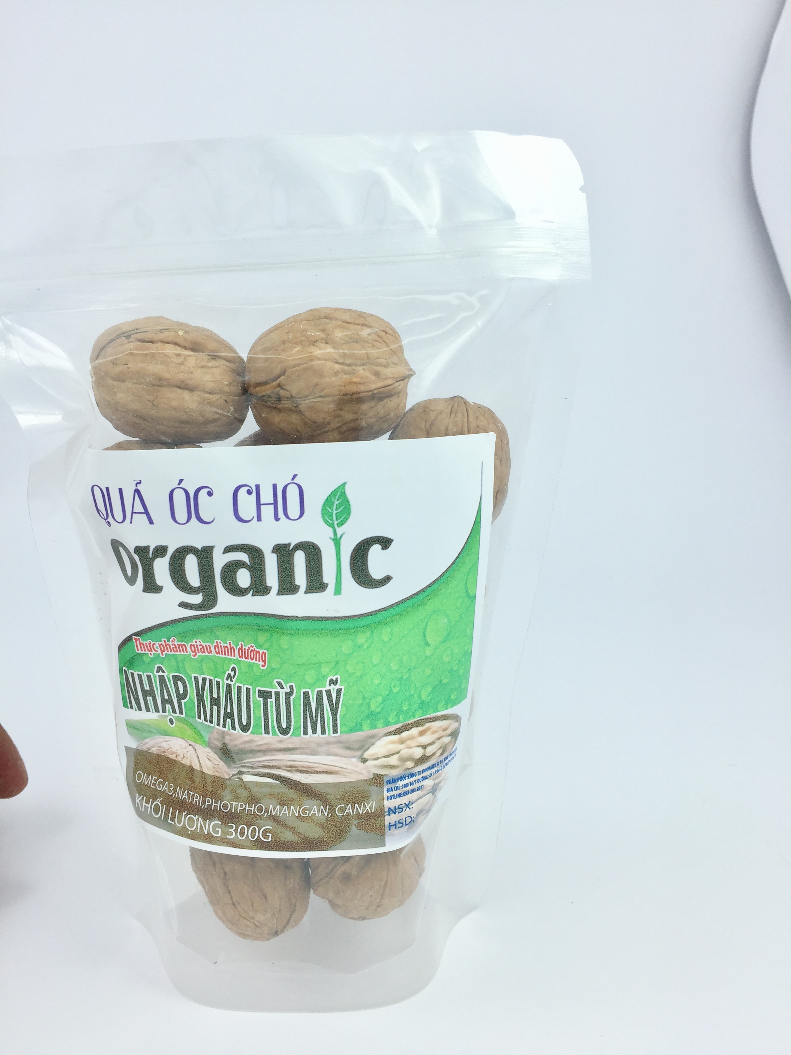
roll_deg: +0.8
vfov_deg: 61.7
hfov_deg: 48.2
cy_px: 528
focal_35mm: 29
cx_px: 396
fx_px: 884
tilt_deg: -14.3
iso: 32
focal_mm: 4.15
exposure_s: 1/1980
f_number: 2.2
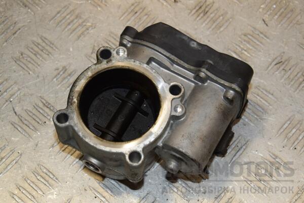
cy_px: 102
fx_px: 659
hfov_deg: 26.0
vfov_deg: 17.5
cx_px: 152
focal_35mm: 78
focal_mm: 52
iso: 800
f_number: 8
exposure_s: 1/200
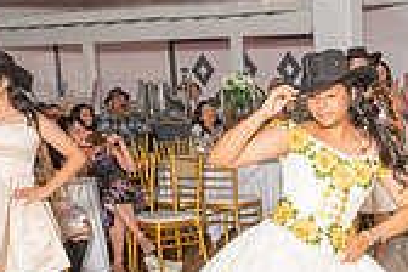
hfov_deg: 19.8
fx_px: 1065
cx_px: 545
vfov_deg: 14.3
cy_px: 292
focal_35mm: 94
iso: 800
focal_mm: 24
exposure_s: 1/200
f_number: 7.1
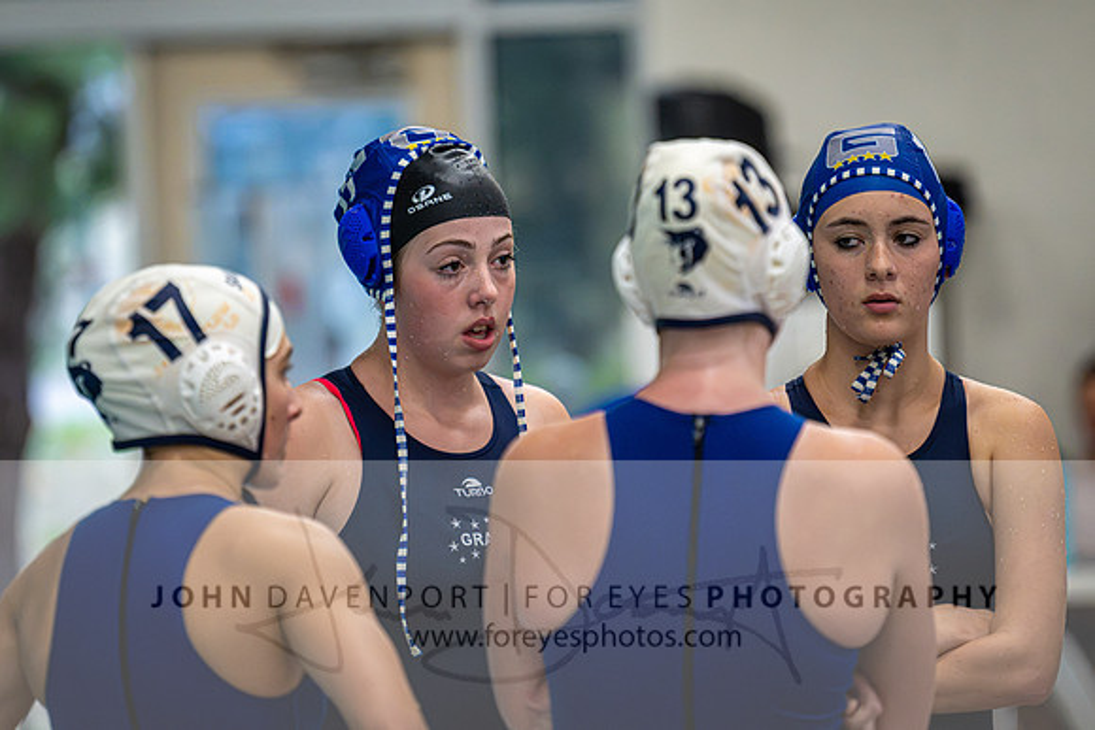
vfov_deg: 4.1
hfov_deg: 6.2
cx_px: 528
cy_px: 280
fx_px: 10138
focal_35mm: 333
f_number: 4
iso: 9000
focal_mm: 270
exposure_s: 1/1000
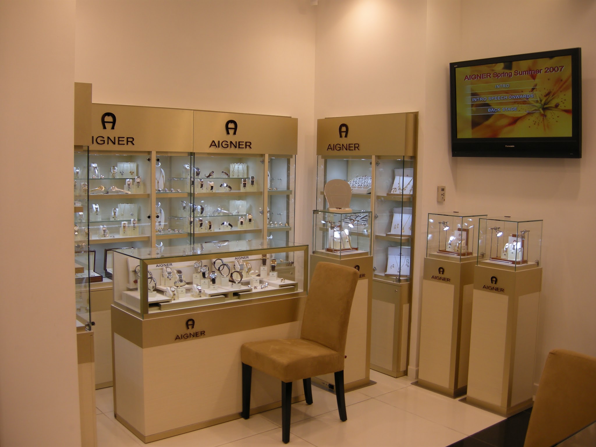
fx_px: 603
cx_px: 298
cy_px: 224
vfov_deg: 40.7
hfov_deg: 52.6
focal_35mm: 35
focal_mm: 7.5
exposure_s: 1/67.6
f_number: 2.7
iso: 66
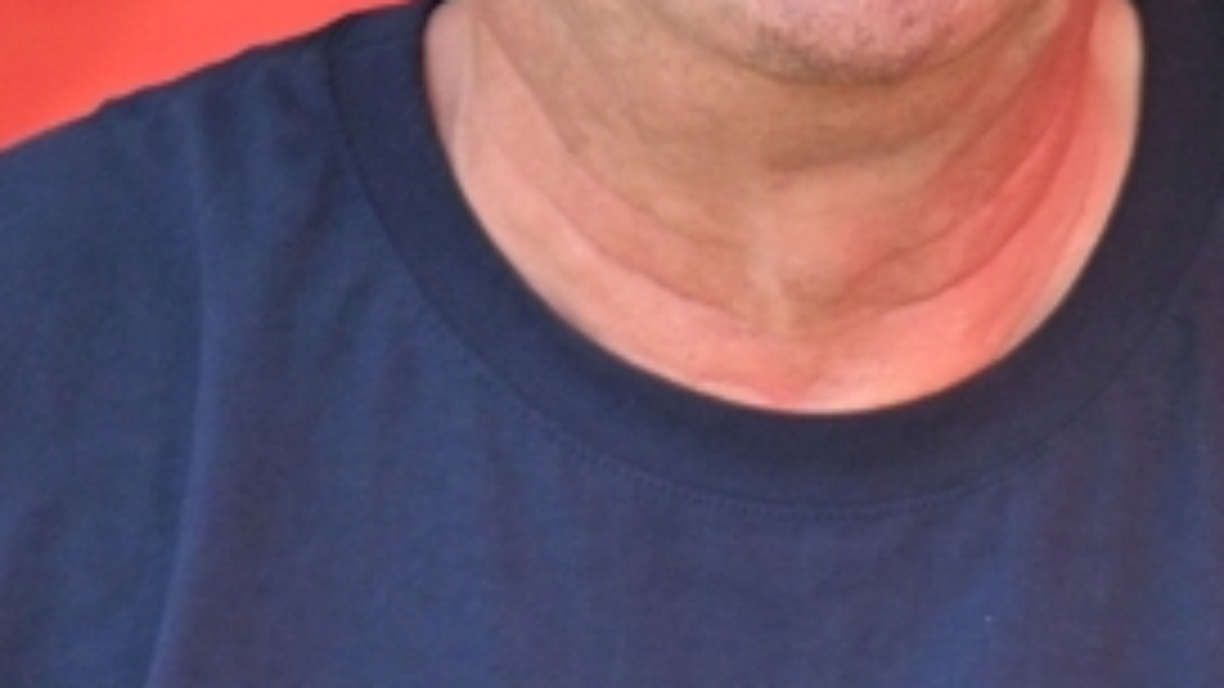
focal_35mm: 179
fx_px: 5810
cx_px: 1177
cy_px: 827
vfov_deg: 6.7
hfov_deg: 11.9
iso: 640
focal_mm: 31
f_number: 2.8
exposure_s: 1/2500
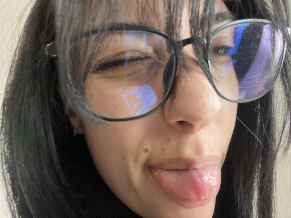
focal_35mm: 23
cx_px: 146
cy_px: 109
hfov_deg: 73.9
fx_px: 193
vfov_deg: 58.9
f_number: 2.2
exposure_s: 1/60
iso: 200
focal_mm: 2.71
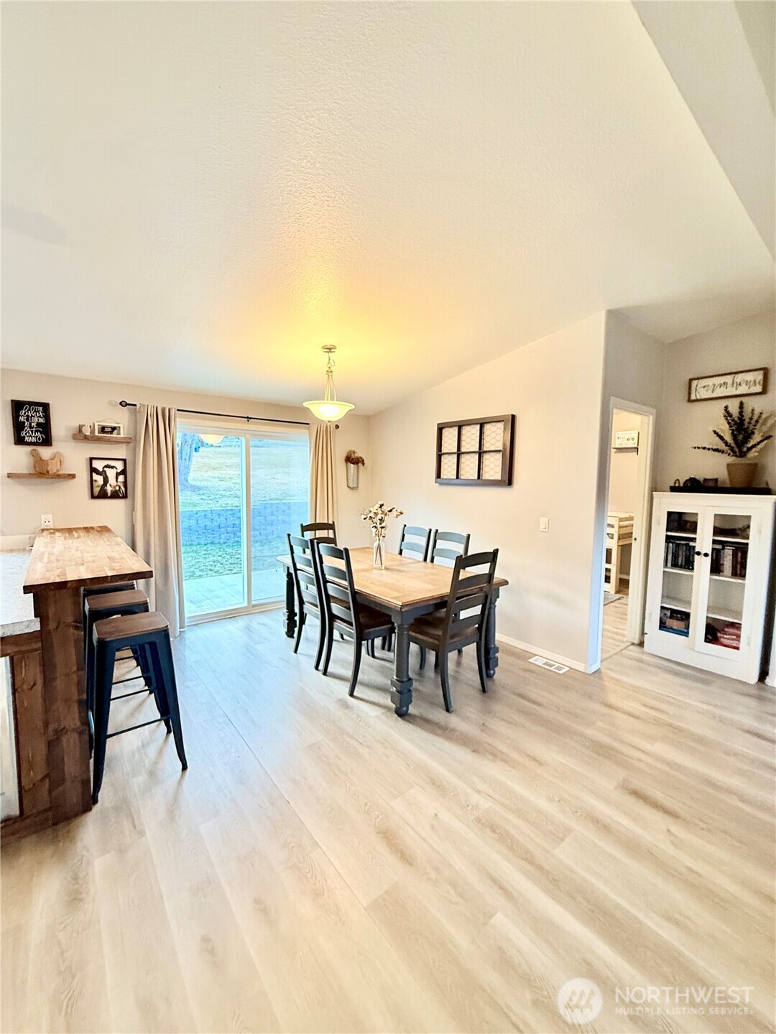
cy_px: 517
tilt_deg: -4.4
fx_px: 418
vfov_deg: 102.1
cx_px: 388
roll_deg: -1.4
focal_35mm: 14
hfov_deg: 85.7
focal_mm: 2.22
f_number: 2.2
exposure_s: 1/60
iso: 500
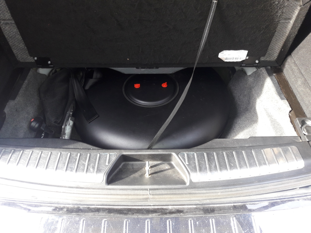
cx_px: 156
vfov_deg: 49.7
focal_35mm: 28
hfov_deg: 63.4
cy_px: 116
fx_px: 252
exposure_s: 1/33
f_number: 1.9
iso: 64
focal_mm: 3.7
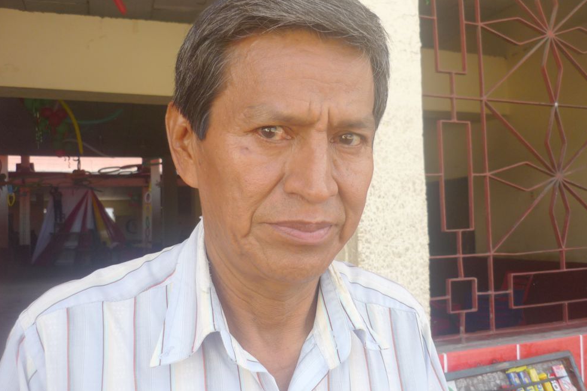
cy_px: 182
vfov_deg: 37.8
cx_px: 297
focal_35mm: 35
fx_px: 571
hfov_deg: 54.4
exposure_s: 1/160
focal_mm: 5.5
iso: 100
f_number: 2.8
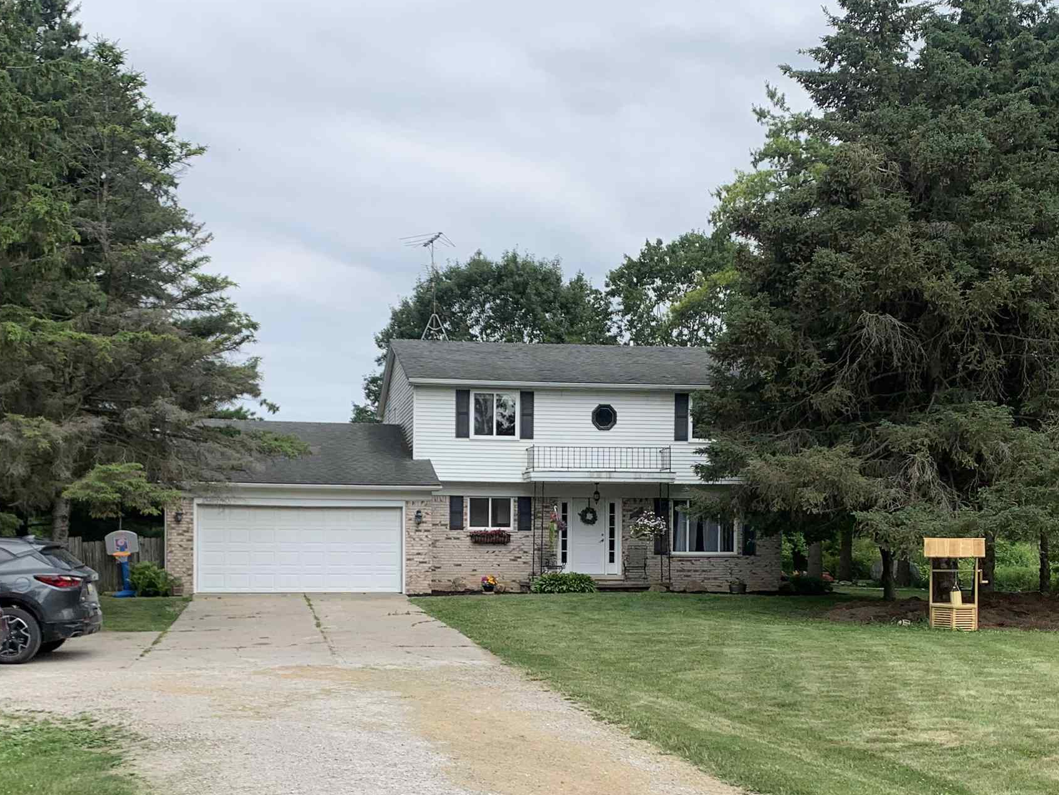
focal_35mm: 47
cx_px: 481
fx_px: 1438
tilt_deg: -0.4
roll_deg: -1.2
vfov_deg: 30.4
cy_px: 591
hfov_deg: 40.4
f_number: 1.8
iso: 25
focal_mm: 4.25
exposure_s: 1/1880
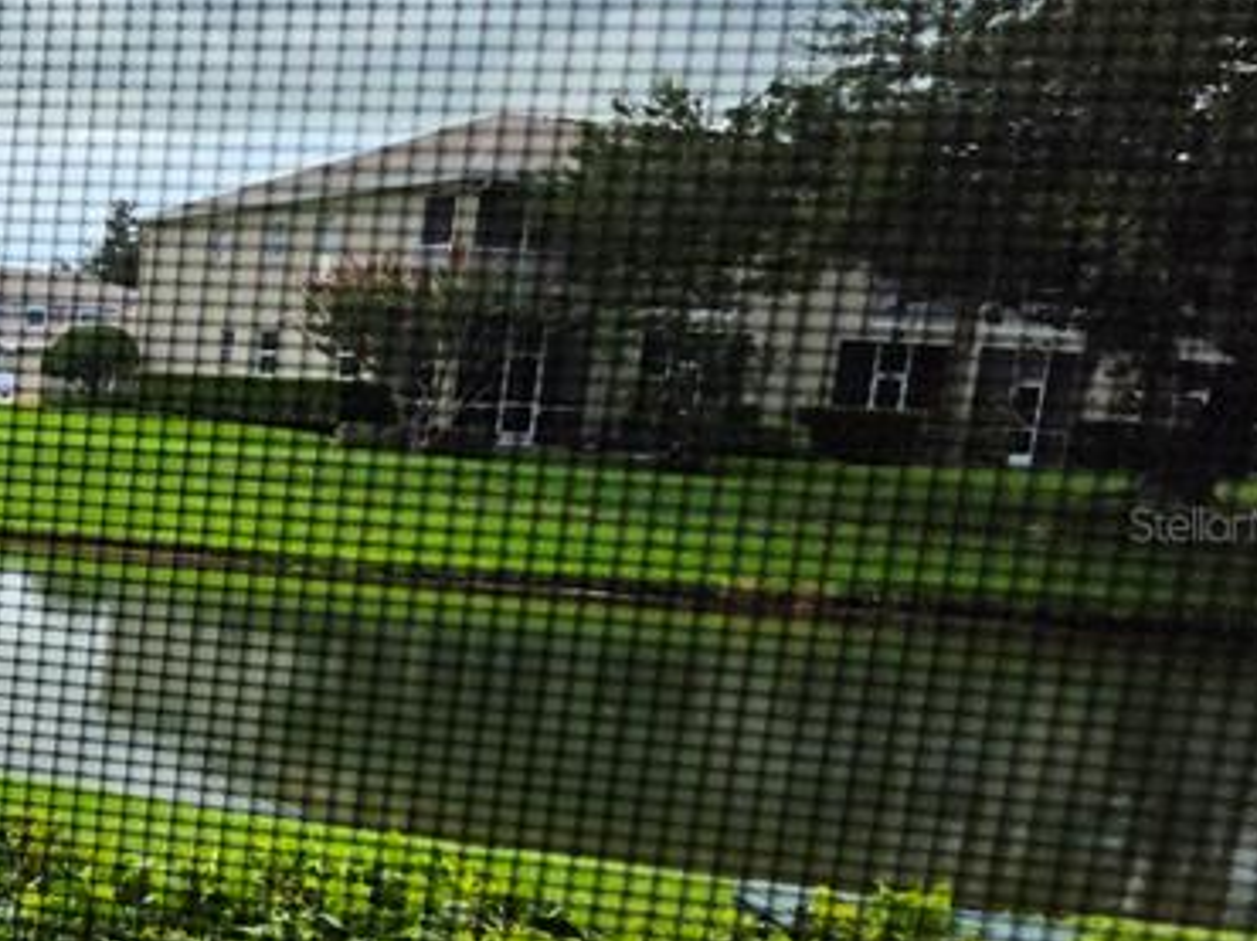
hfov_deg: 34.6
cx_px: -404
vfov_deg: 39.6
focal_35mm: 36
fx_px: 1306
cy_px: 523
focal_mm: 2.2
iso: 50
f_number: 1.9
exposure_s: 1/2000
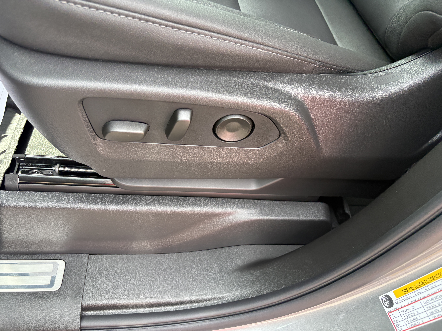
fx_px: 332
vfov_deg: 53.1
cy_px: 166
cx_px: 221
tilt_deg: -55.6
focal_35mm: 26
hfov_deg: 67.3
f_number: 1.6
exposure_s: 1/243
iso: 80
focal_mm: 5.96
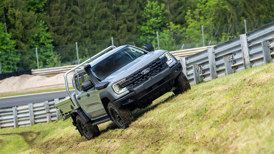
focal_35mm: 201
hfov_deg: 10.7
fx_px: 1460
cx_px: 137
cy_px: 84
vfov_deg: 6.0
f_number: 5
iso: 320
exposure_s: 1/200
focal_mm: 191
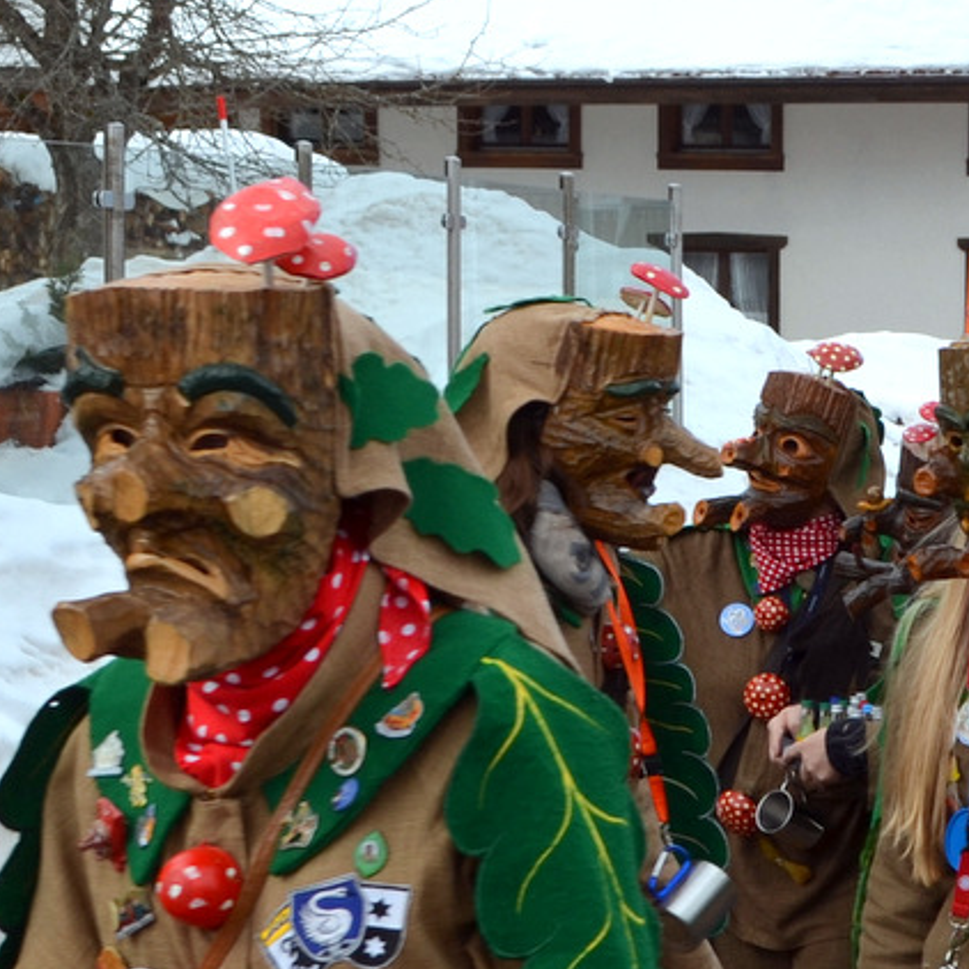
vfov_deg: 15.0
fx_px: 3674
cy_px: 696
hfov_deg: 13.8
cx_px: 1600
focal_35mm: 116
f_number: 8
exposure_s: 1/200
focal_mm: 24
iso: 100
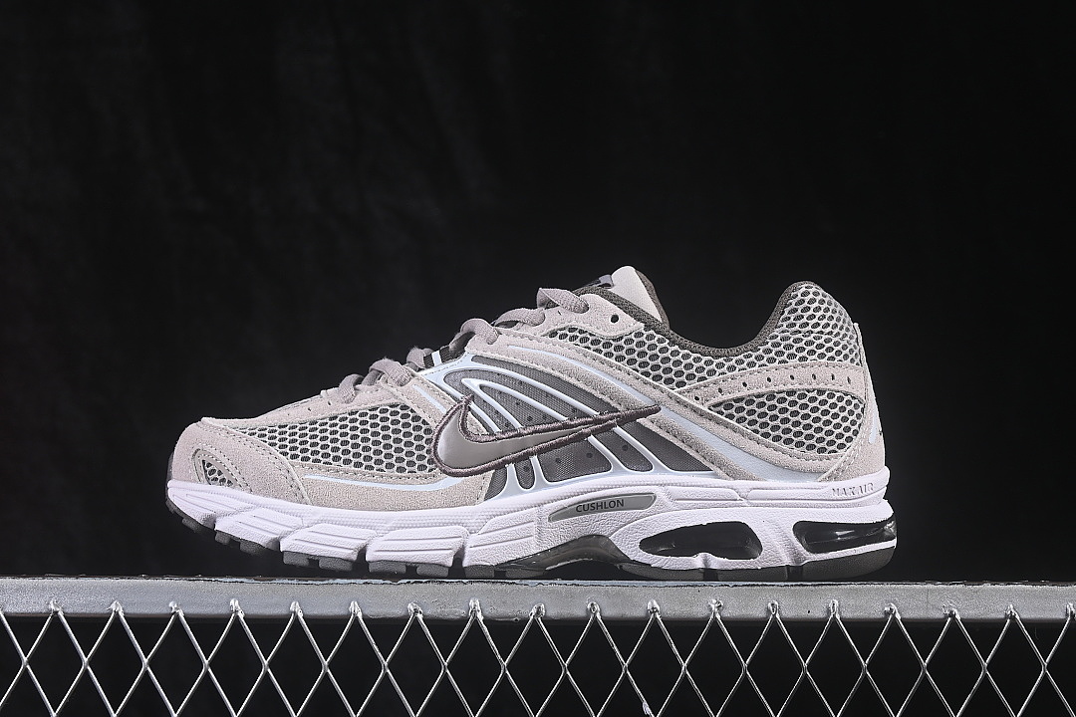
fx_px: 2241
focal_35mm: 75
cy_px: 358
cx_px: 538
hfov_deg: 27.0
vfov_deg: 18.2
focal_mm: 50
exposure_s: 1/80
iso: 160
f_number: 7.1
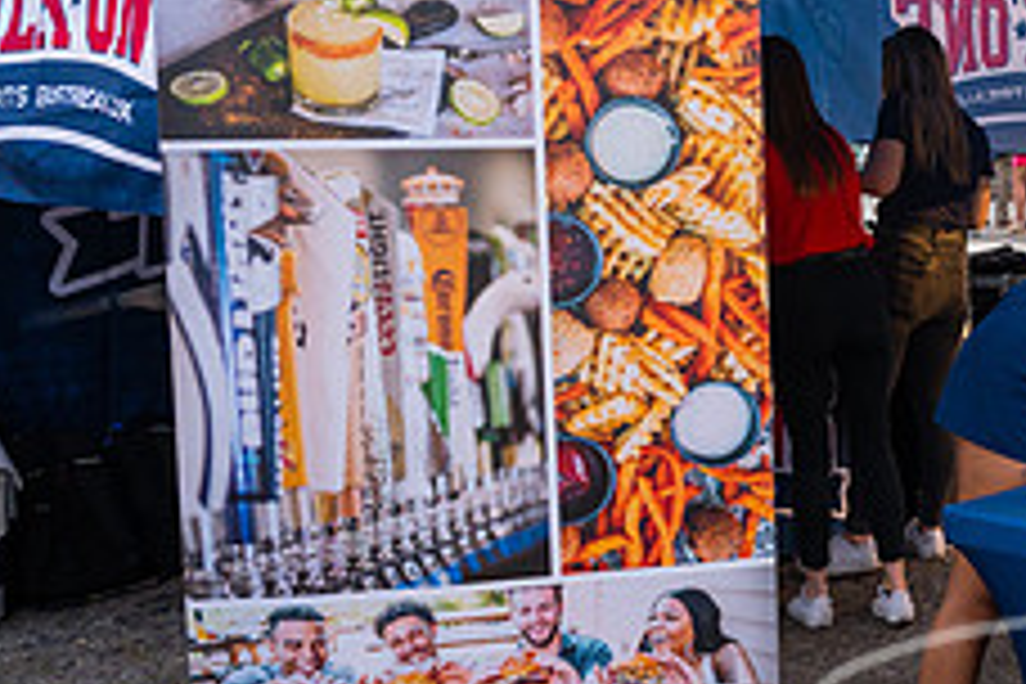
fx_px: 1738
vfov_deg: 22.2
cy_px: 284
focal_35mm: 61
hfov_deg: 28.4
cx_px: 1246
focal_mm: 24
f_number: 4
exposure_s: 1/500
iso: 1250
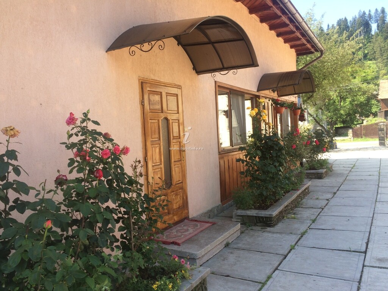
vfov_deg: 48.2
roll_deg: +4.0
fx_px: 325
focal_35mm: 29
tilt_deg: -0.8
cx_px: 194
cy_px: 146
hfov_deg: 61.7
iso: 32
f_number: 2.2
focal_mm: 4.15
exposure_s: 1/387
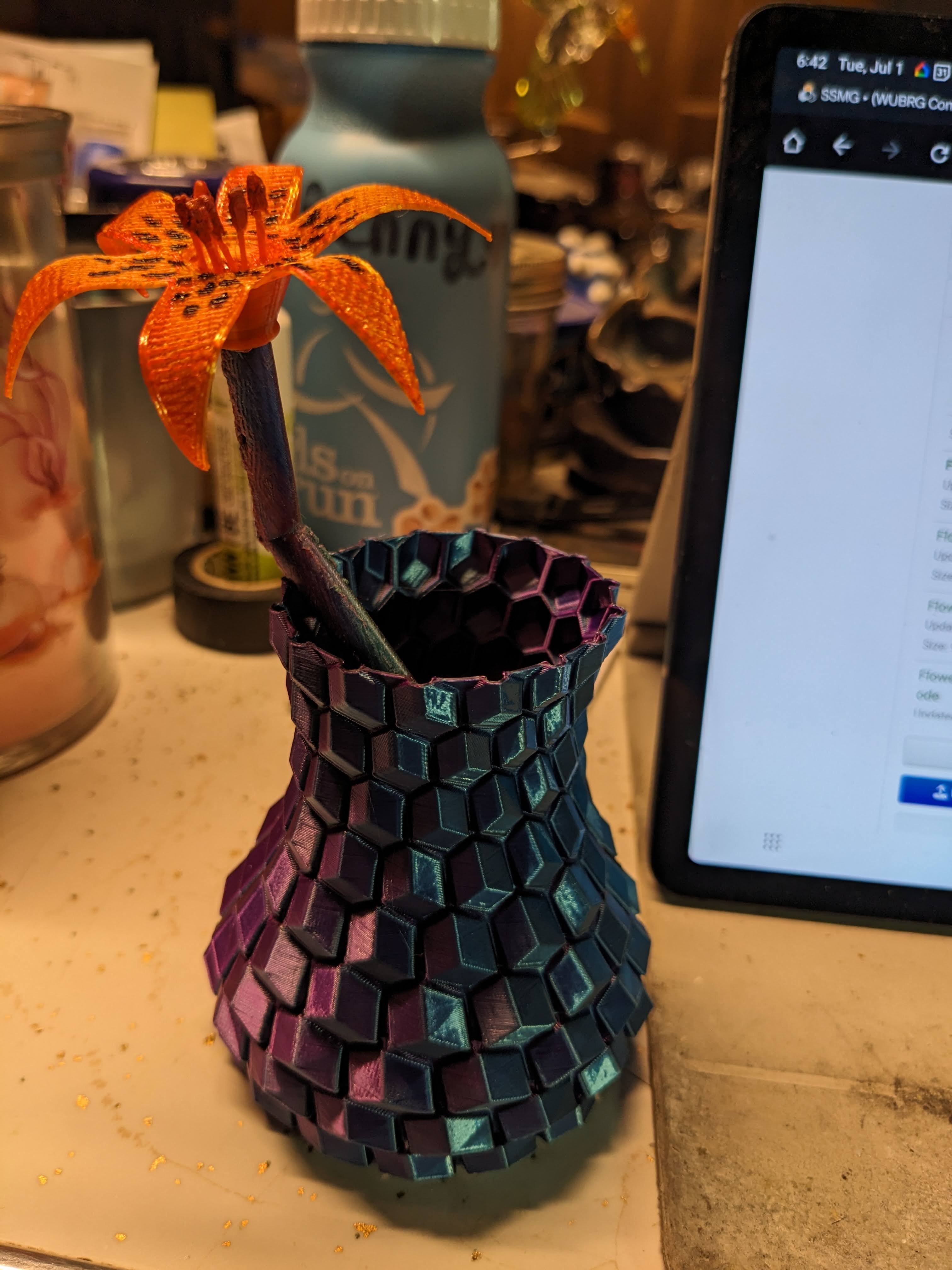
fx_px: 990
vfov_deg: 65.3
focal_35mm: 27
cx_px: 476
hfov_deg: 51.4
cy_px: 635
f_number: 1.73
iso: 66
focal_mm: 4.38
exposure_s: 1/24
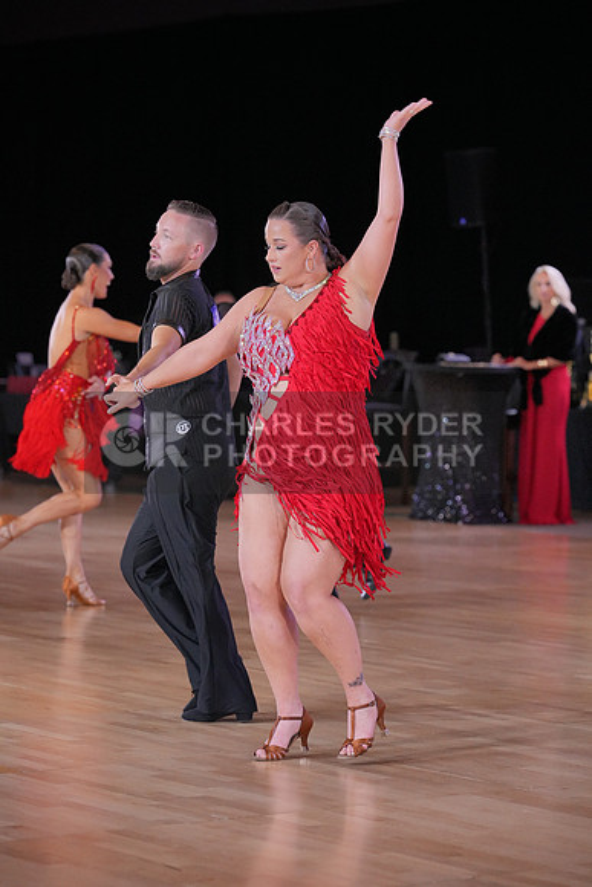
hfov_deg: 11.6
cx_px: 296
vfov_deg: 17.3
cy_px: 444
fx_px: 2909
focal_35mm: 118
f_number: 4
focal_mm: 118
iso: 4000
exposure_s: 1/500
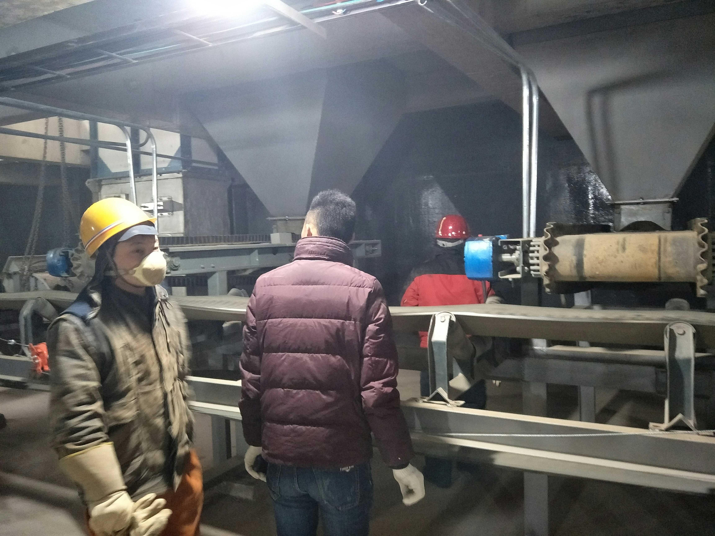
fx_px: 496
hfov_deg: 71.6
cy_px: 268
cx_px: 358
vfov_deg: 56.8
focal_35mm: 24
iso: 391
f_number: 1.7
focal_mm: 4.1
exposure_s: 1/17
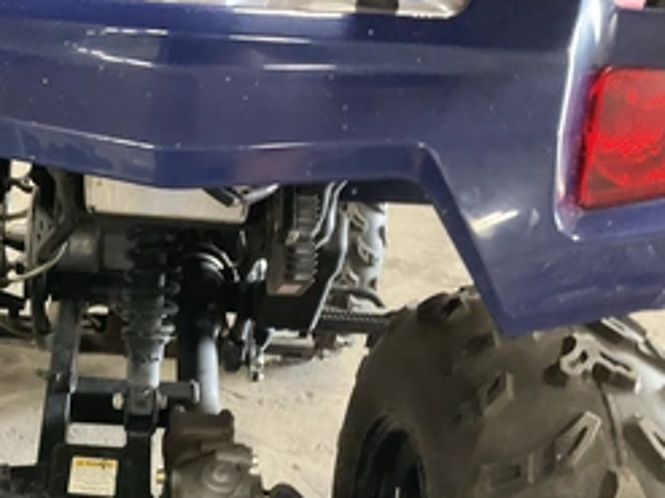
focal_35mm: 47
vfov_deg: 30.1
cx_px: 151
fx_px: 902
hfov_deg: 39.2
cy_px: 396
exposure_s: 1/30
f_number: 1.8
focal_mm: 3
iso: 400
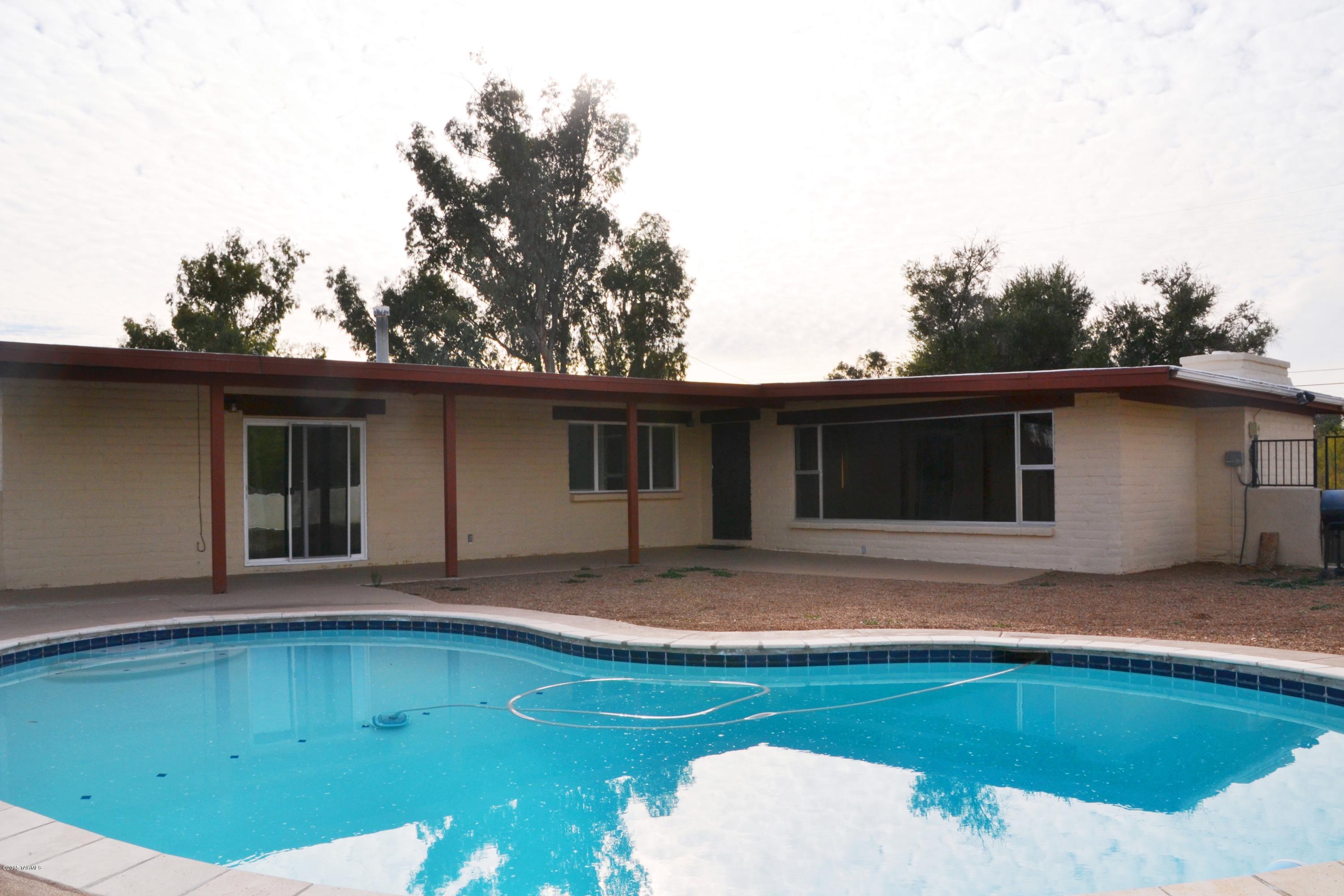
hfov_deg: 67.4
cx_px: 672
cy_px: 448
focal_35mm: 27
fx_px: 1008
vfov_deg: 47.9
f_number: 16
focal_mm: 18
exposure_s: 1/200
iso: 100
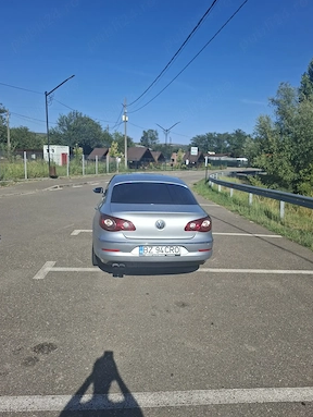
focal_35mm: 24
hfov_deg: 56.9
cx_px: 159
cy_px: 208
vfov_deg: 71.5
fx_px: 289
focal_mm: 5.54
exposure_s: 1/1681
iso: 50
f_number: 1.8
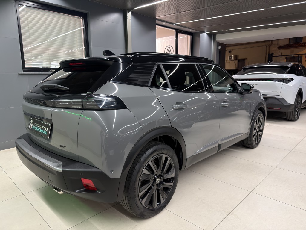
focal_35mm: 24
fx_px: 212
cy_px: 115
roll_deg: +1.4
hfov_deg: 71.6
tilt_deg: -10.2
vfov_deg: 56.8
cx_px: 153
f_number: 1.78
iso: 250
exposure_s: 1/33
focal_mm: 6.76
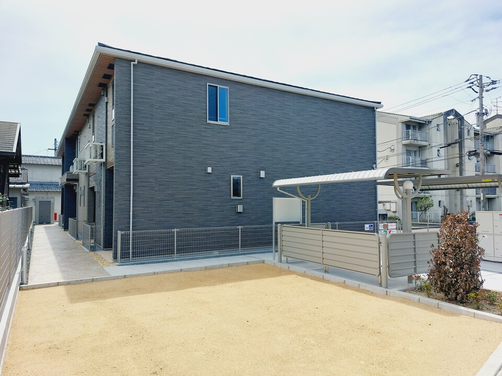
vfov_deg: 56.8
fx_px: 348
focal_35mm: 24
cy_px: 188
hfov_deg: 71.6
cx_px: 251
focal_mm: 5.23
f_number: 1.8
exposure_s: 1/881
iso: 25
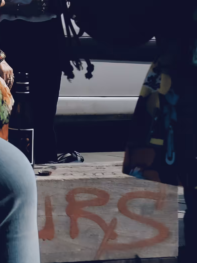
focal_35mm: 290
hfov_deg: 4.8
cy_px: -38
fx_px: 2200
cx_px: -431
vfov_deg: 6.8
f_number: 5.6
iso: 400
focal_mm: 35
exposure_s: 1/3200
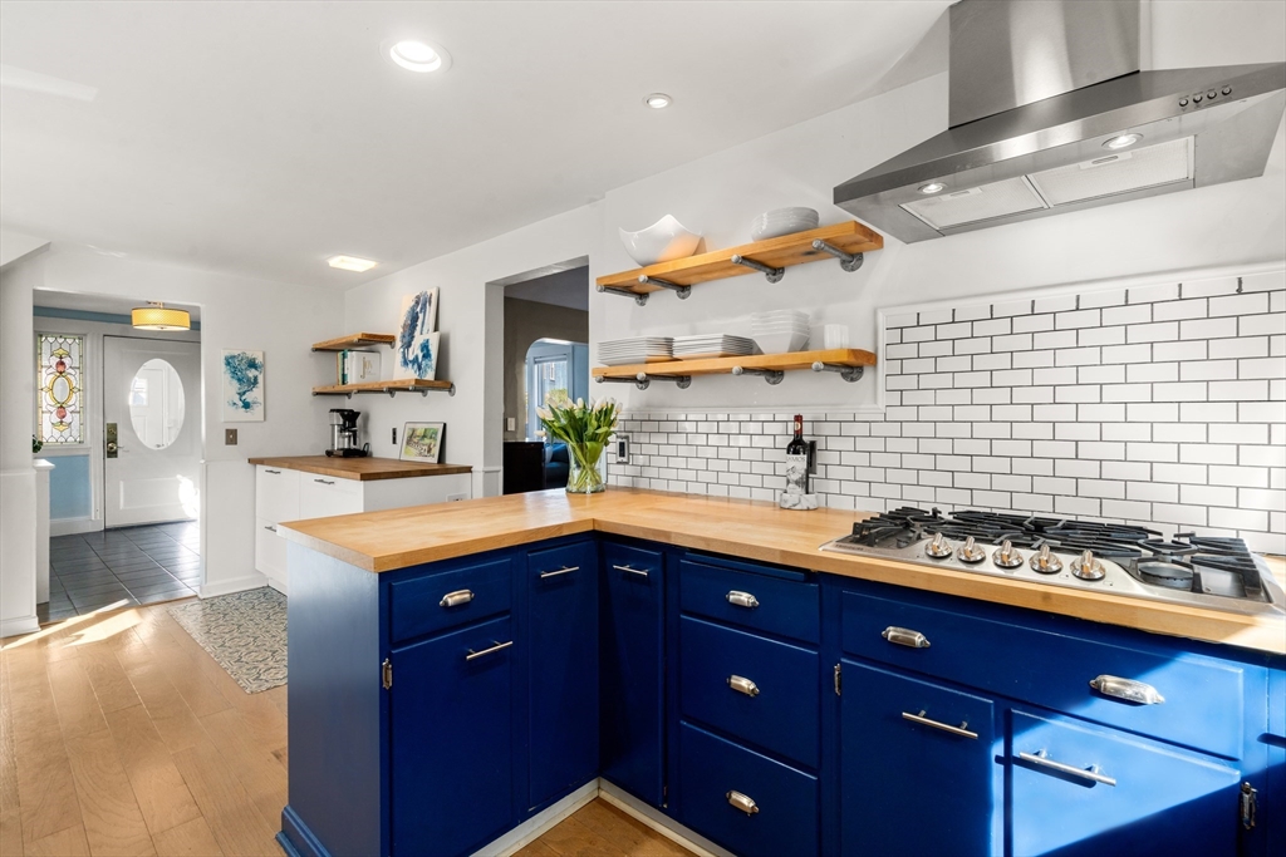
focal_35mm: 16
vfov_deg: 73.8
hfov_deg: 96.7
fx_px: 572
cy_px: 428
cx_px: 643
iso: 800
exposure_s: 1/13
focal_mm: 16
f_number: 9
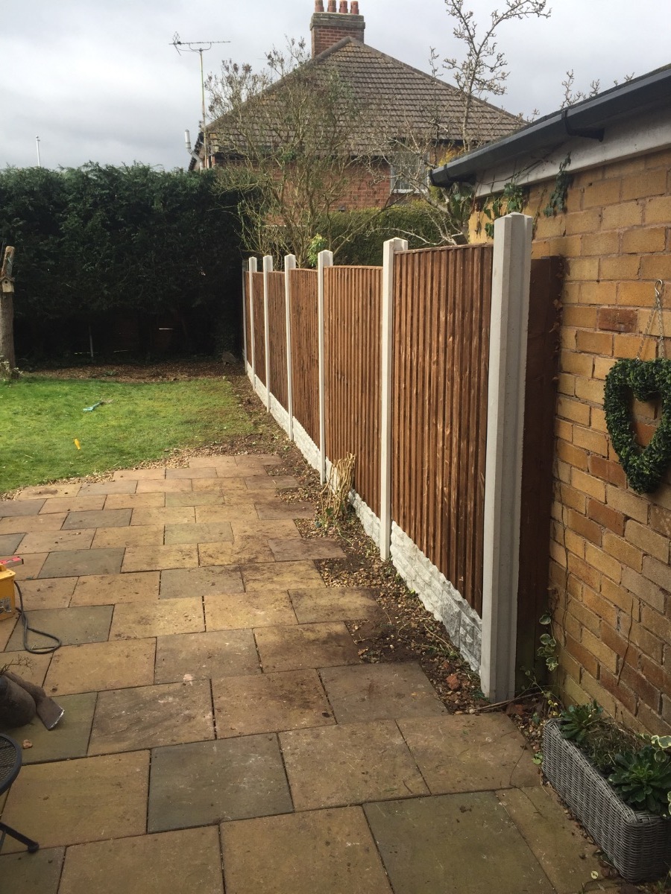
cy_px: 447
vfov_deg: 61.7
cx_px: 336
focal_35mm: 29
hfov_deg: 48.2
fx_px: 750
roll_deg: +0.4
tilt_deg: -11.9
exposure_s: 1/964
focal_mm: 4.15
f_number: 2.2
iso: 32
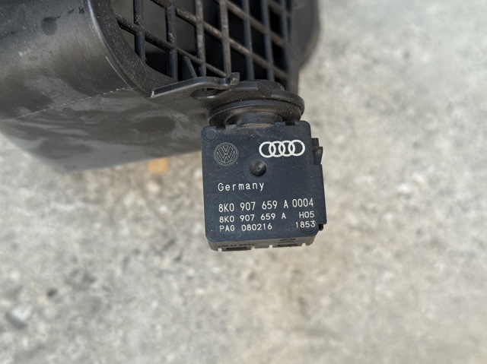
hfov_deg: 39.7
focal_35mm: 48
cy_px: 182
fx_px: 675
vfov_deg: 30.2
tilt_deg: -62.1
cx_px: 244
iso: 160
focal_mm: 6.76
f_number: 1.78
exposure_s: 1/60
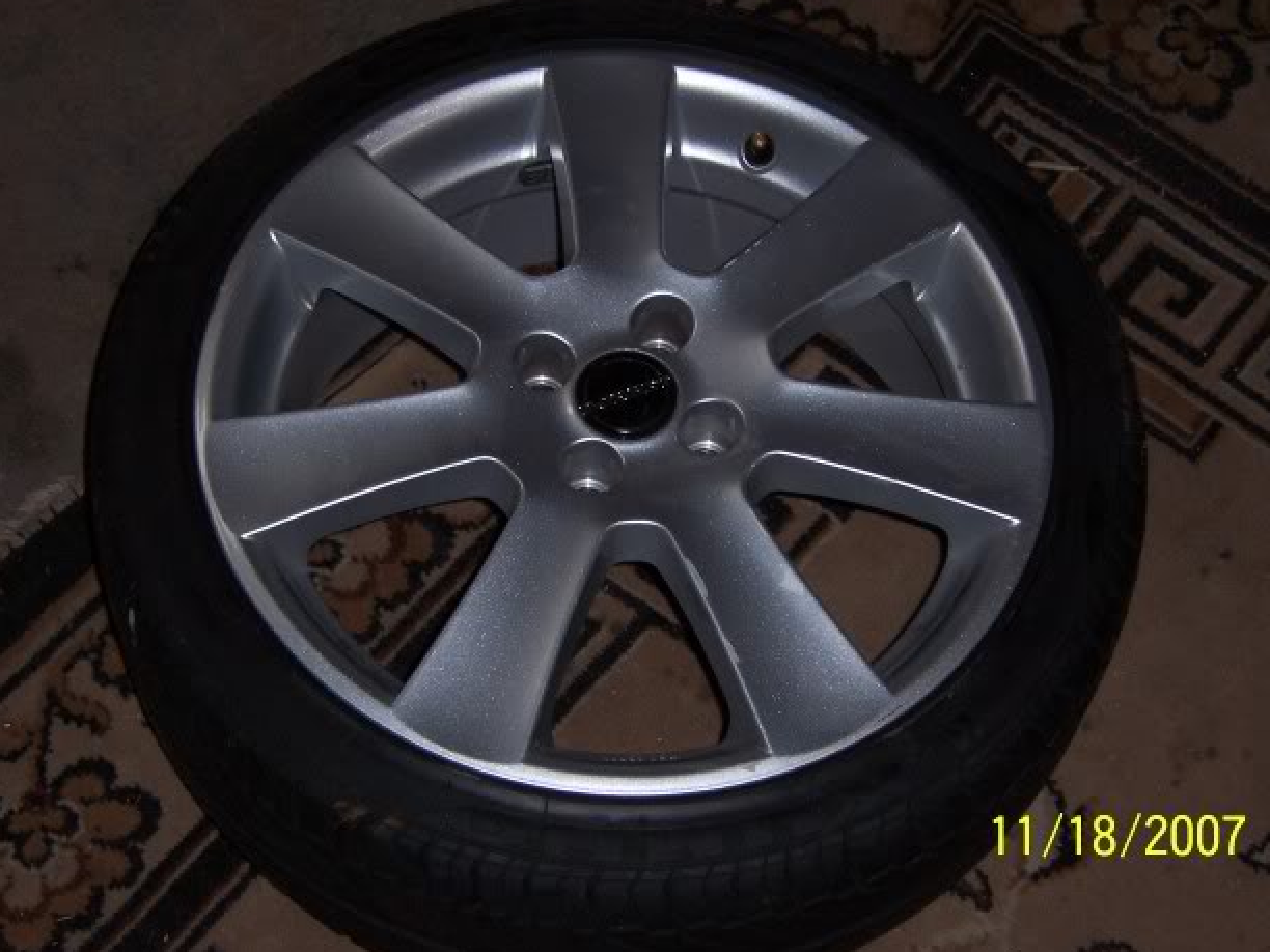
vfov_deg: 21.3
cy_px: 465
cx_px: 656
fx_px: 2531
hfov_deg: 28.2
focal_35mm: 69
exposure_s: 1/60
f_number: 4
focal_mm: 11
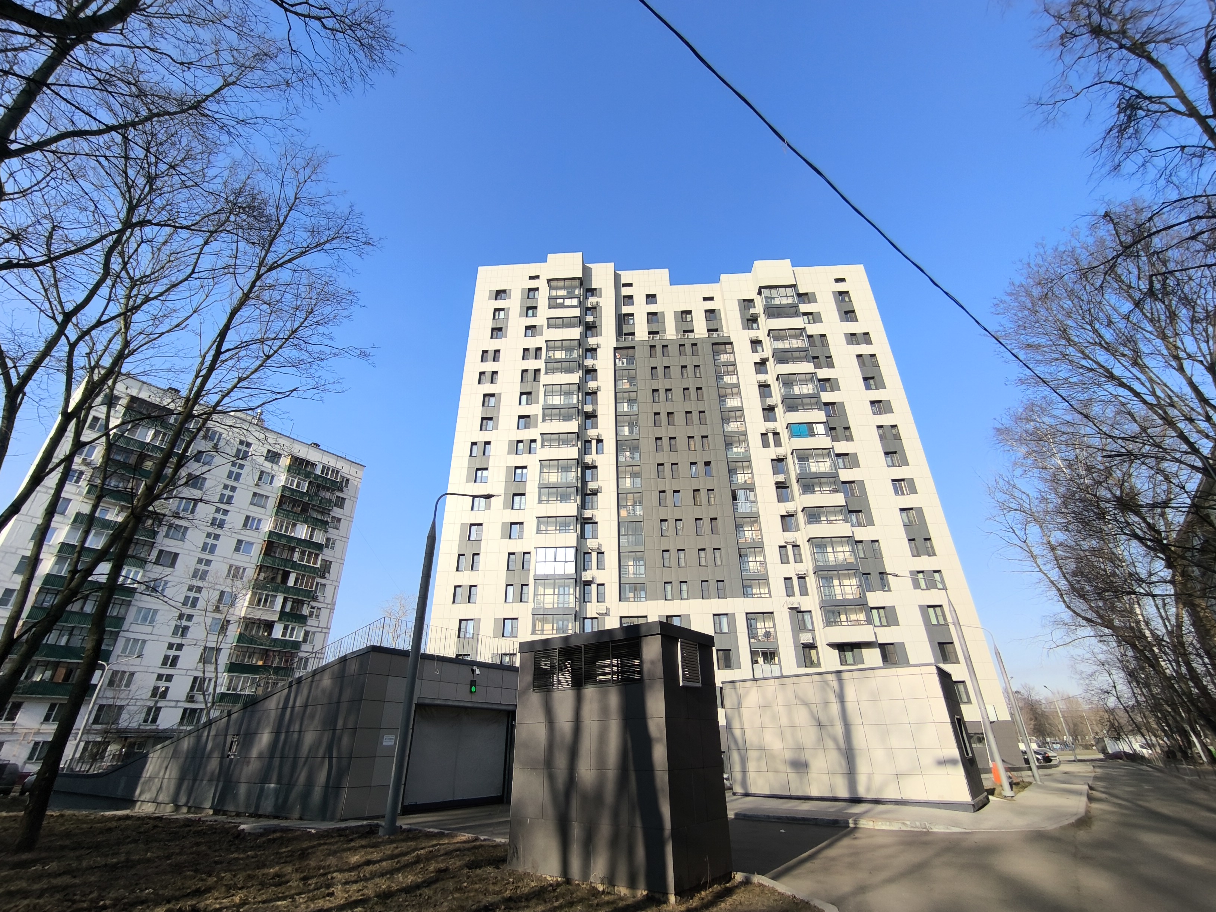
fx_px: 562
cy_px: 456
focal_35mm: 16
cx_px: 608
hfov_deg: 94.5
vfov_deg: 78.1
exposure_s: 1/954
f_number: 2.2
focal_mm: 1.65
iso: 50
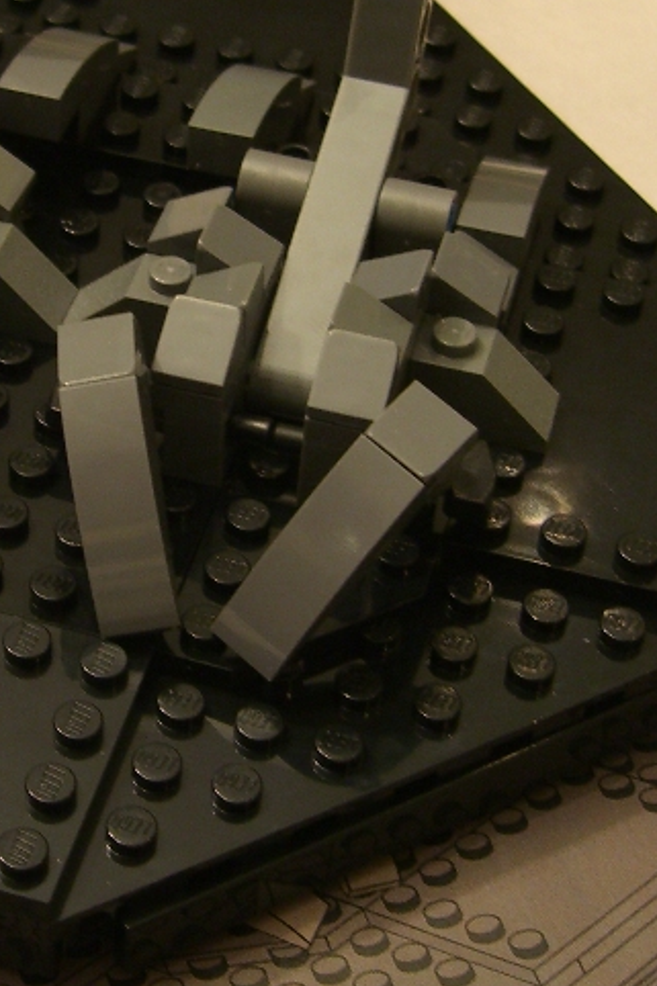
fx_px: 2301
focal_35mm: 84
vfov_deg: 24.1
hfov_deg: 16.1
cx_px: 76
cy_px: 378
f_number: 2.8
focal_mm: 7.9
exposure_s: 1/8
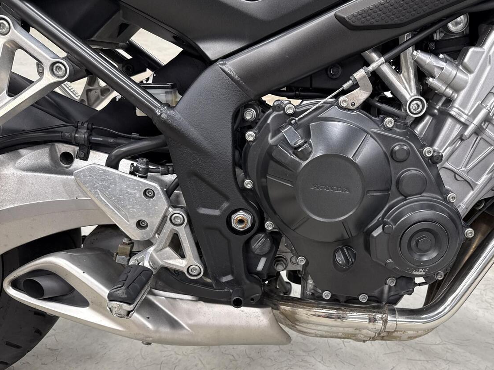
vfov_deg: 45.2
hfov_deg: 57.6
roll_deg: -6.5
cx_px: 310
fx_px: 442
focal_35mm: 31
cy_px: 224
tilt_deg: -31.1
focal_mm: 6.76
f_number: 1.78
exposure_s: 1/50
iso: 125
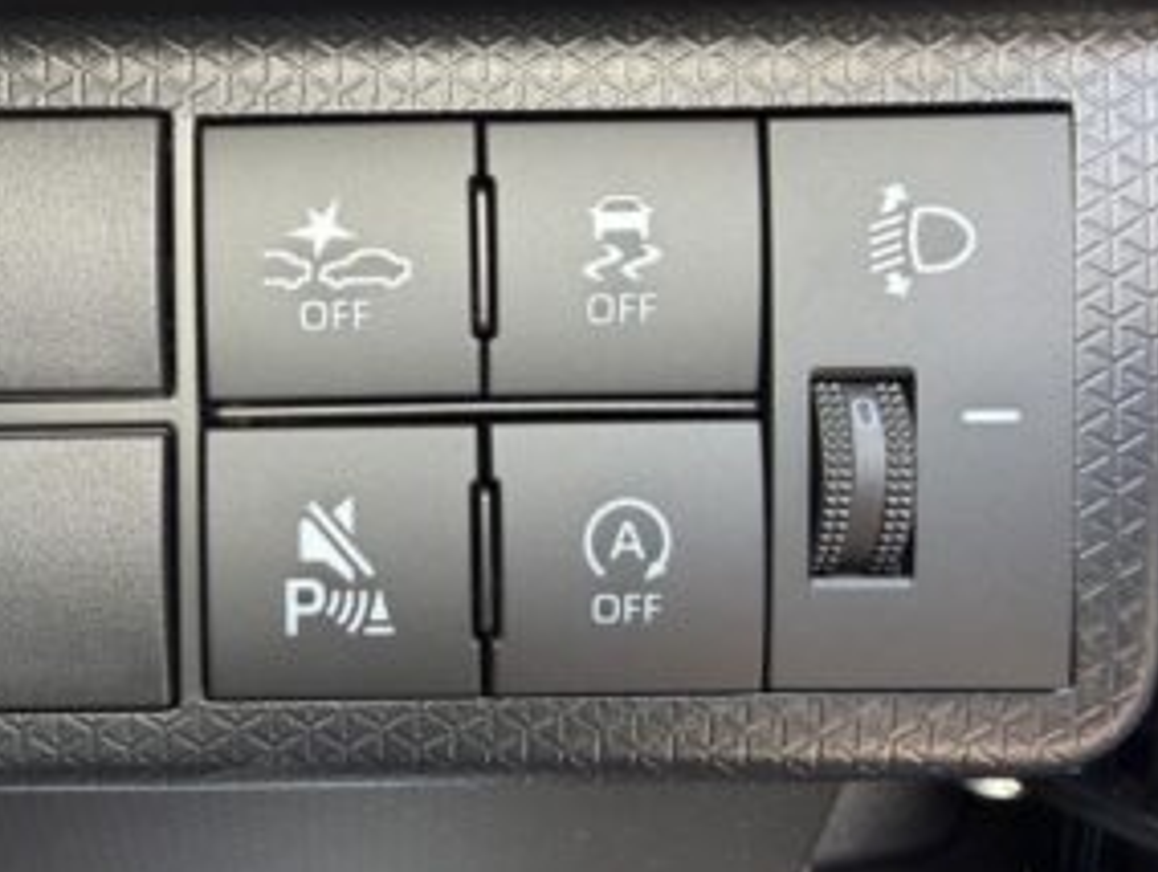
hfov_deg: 56.5
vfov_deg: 44.3
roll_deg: +1.6
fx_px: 1072
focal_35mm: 32
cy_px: 418
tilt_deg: -14.9
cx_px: 489
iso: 200
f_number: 2.2
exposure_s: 1/121
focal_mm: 2.22
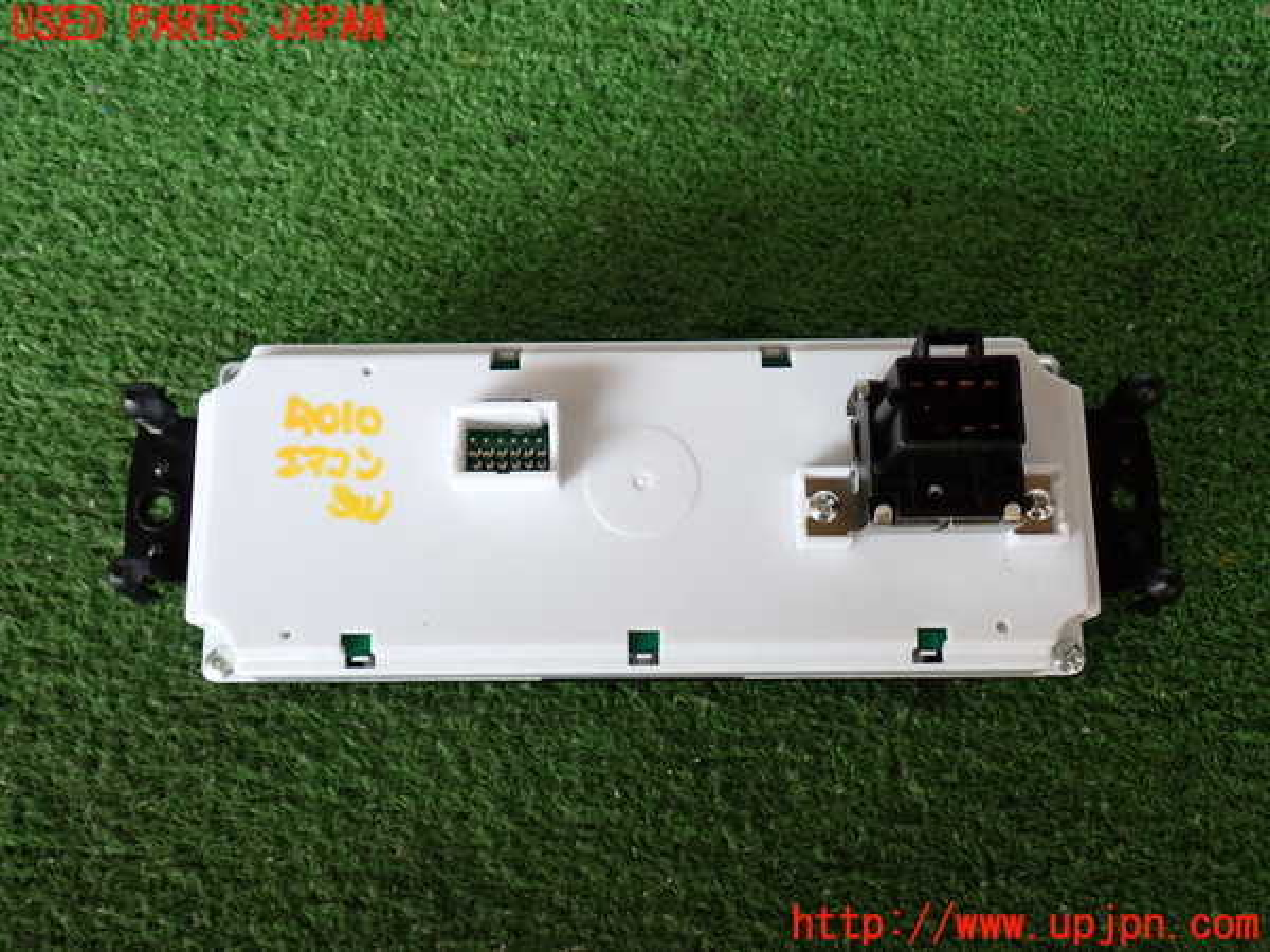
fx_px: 1321
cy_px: 476
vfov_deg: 39.7
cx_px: 635
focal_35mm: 36
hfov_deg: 51.4
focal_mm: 6.37
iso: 100
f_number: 2.5
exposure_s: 1/80
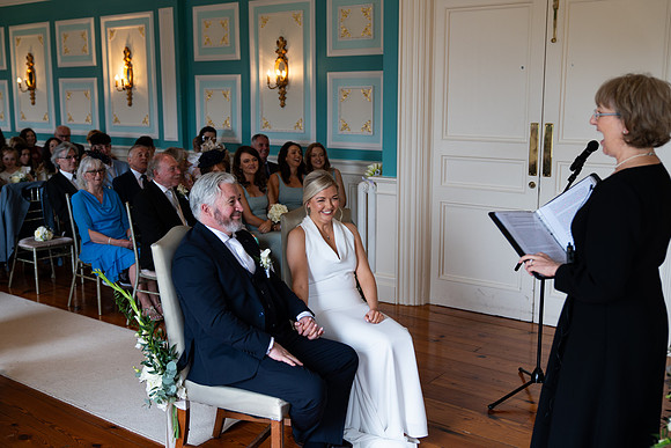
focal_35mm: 38
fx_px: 708
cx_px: 336
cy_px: 224
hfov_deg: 50.7
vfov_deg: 35.1
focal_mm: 38
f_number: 2.8
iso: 320
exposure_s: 1/160
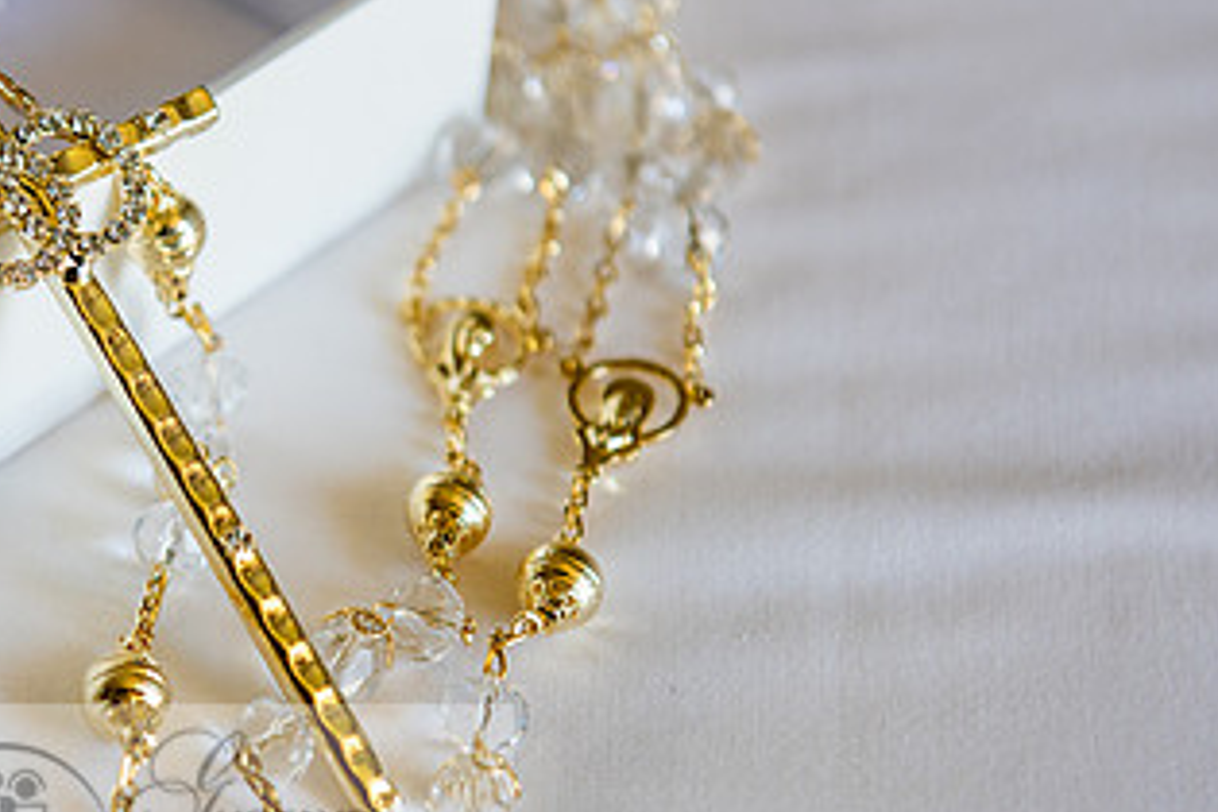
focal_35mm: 129
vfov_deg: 10.6
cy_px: 431
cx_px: 193
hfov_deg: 15.7
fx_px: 4364
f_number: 5
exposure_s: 1/125
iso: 500
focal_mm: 70
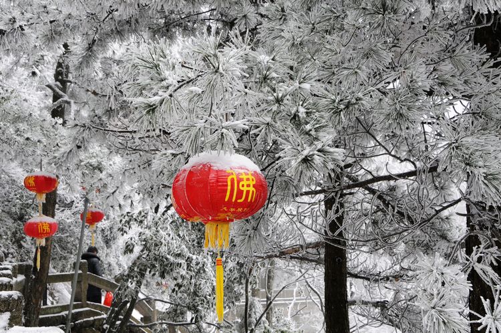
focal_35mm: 54
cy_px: 166
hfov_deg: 36.9
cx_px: 250
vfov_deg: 25.0
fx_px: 751
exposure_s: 1/100
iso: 400
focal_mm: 36
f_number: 11
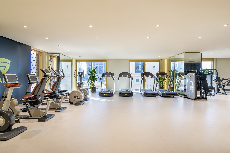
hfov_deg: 84.0
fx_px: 128
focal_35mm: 20
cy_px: 76
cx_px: 115
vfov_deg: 61.9
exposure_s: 1/10
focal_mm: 20
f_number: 11
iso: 100
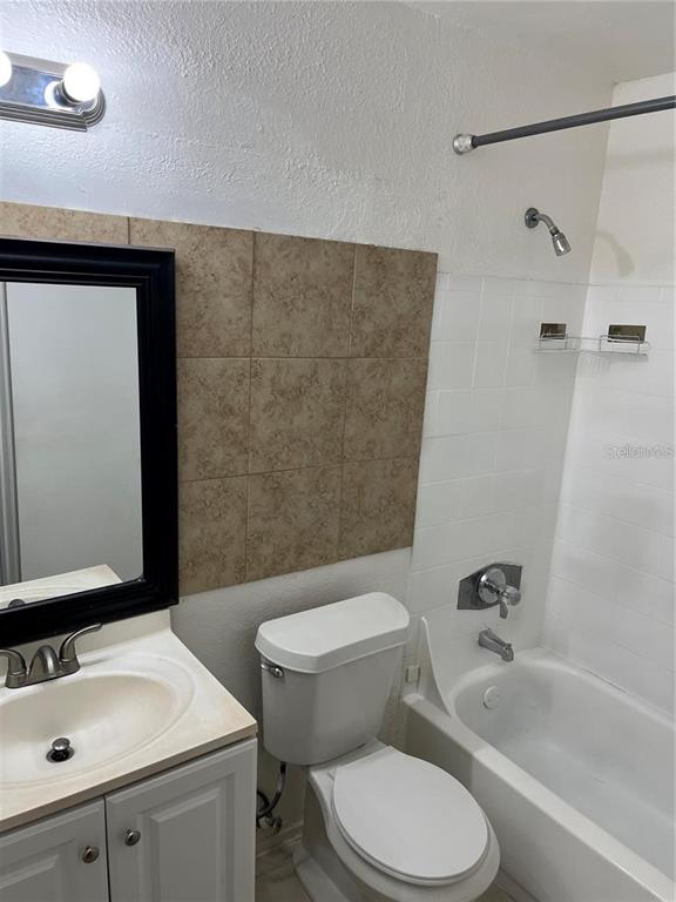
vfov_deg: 67.3
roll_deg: -3.4
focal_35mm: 26
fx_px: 677
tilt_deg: -12.4
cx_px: 338
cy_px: 451
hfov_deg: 53.1
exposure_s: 1/120
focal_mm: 5.1
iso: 64
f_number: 1.6
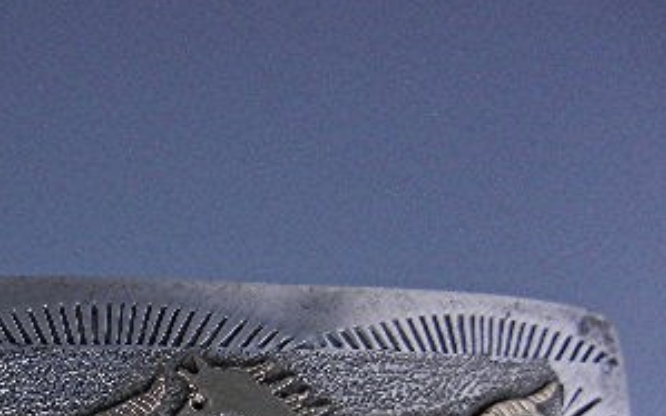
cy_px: 498
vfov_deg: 18.2
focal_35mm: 68
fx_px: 1234
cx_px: 67
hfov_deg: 29.0
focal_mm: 5.4
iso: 359
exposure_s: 1/62.7
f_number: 3.5
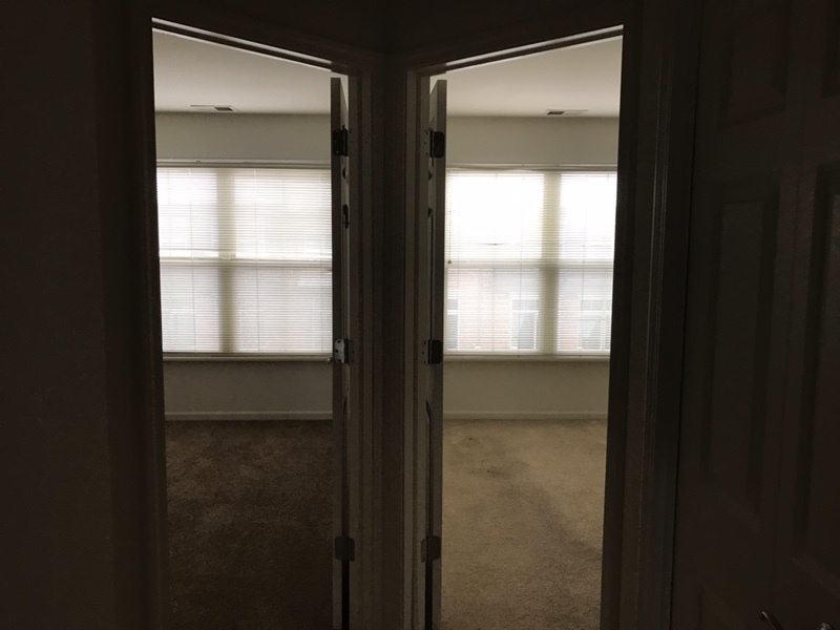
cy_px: 315
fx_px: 679
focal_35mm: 28
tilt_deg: -6.0
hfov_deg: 63.4
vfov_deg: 49.7
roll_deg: -0.8
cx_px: 420
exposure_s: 1/24
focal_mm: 3.99
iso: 32
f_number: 1.8
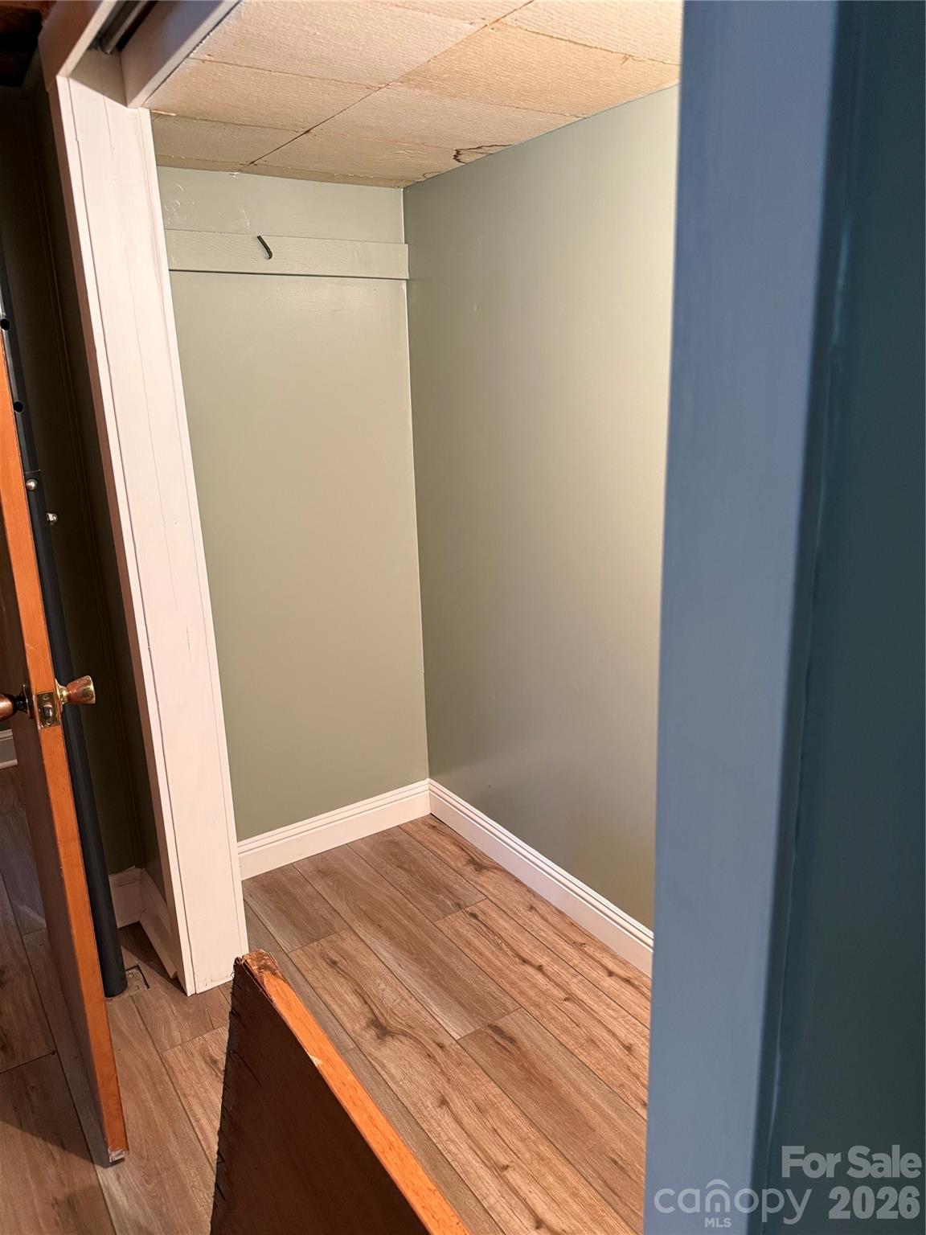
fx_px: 856
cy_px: 618
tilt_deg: -15.8
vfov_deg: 71.6
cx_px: 463
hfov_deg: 56.8
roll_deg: +2.2
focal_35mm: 24
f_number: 1.78
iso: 500
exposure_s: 1/60
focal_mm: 6.76
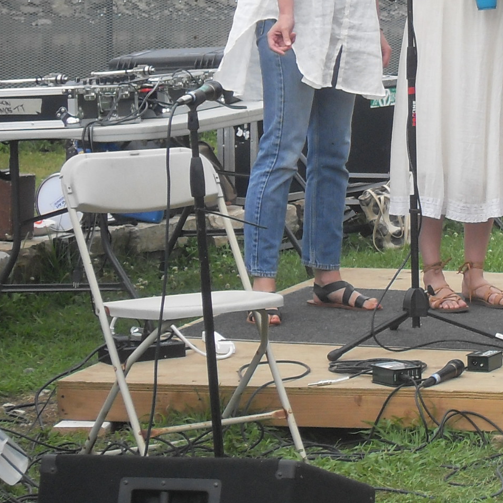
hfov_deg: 9.8
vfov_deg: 10.0
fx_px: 2861
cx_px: 747
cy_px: 143
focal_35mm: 174
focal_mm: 10.1
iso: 80
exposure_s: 1/500
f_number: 3.7
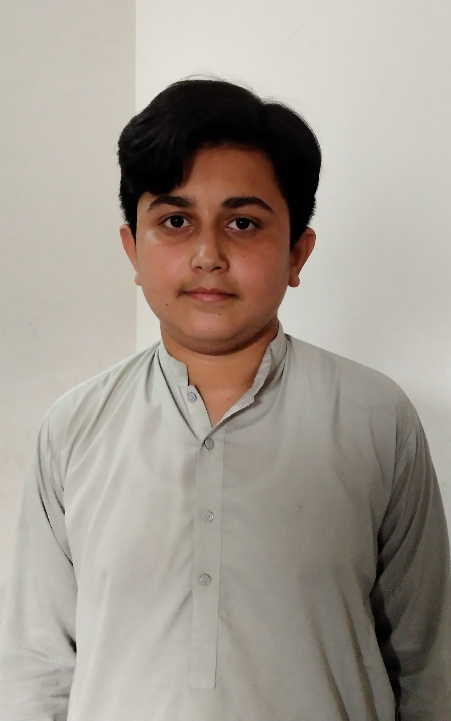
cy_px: 357
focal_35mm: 43
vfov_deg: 46.2
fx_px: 845
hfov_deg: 29.9
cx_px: 234
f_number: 2
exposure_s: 1/50
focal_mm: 2.78
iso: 488
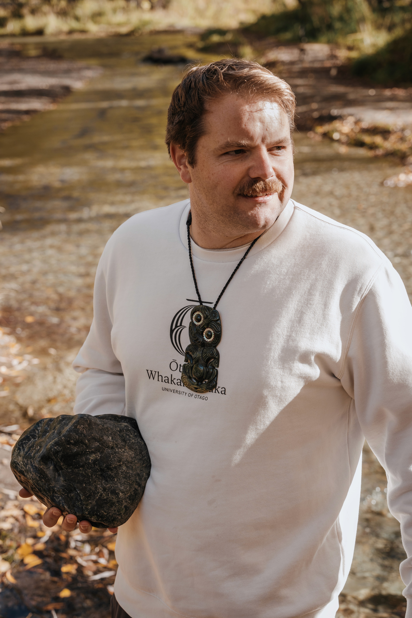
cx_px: 206
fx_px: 1202
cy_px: 309
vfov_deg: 28.8
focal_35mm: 70
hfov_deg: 19.5
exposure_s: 1/320
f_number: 6.3
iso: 640
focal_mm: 70
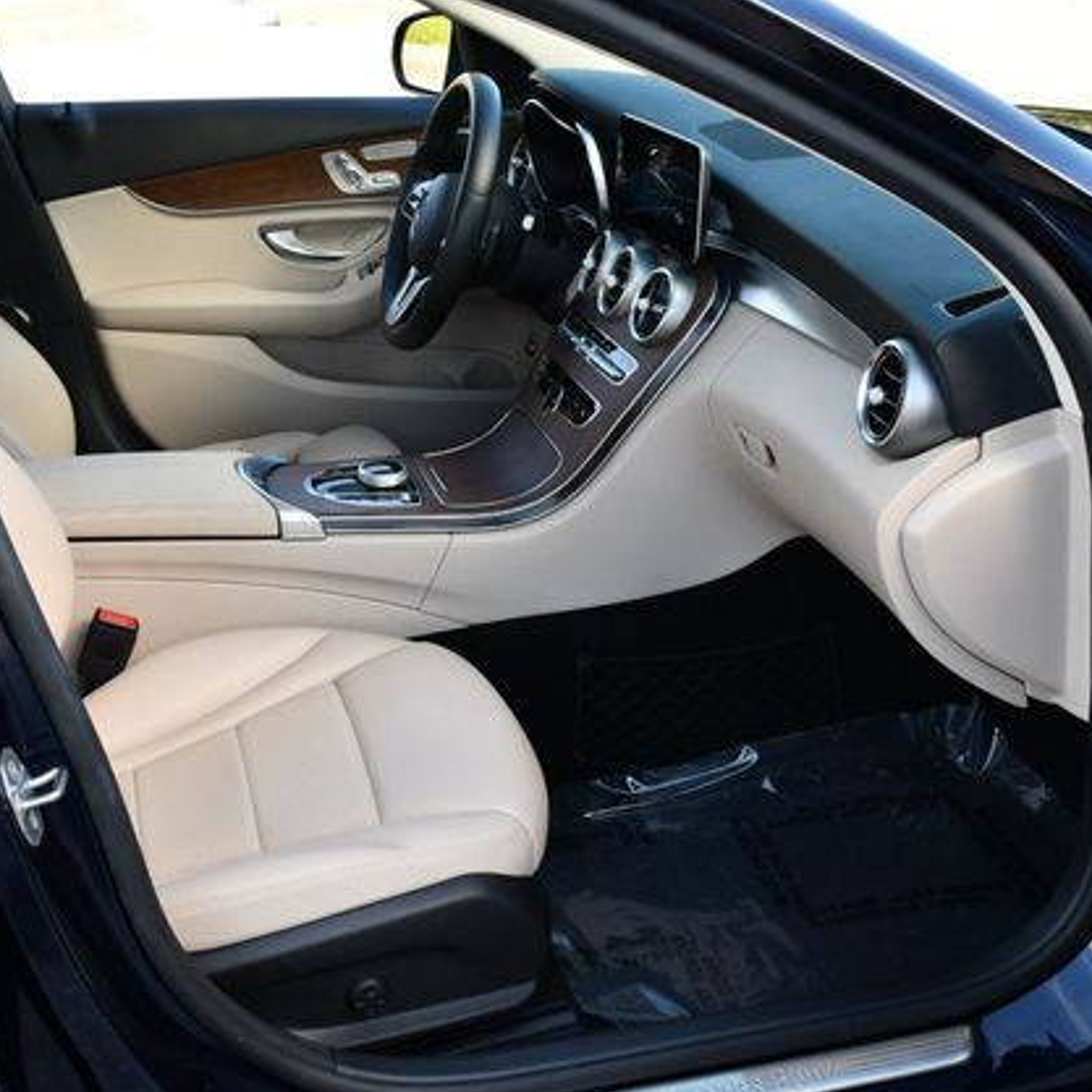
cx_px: 406
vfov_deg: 36.1
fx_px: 1677
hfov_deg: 35.8
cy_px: 547
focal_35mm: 47
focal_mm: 18
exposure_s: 1/250
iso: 400
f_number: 5.6
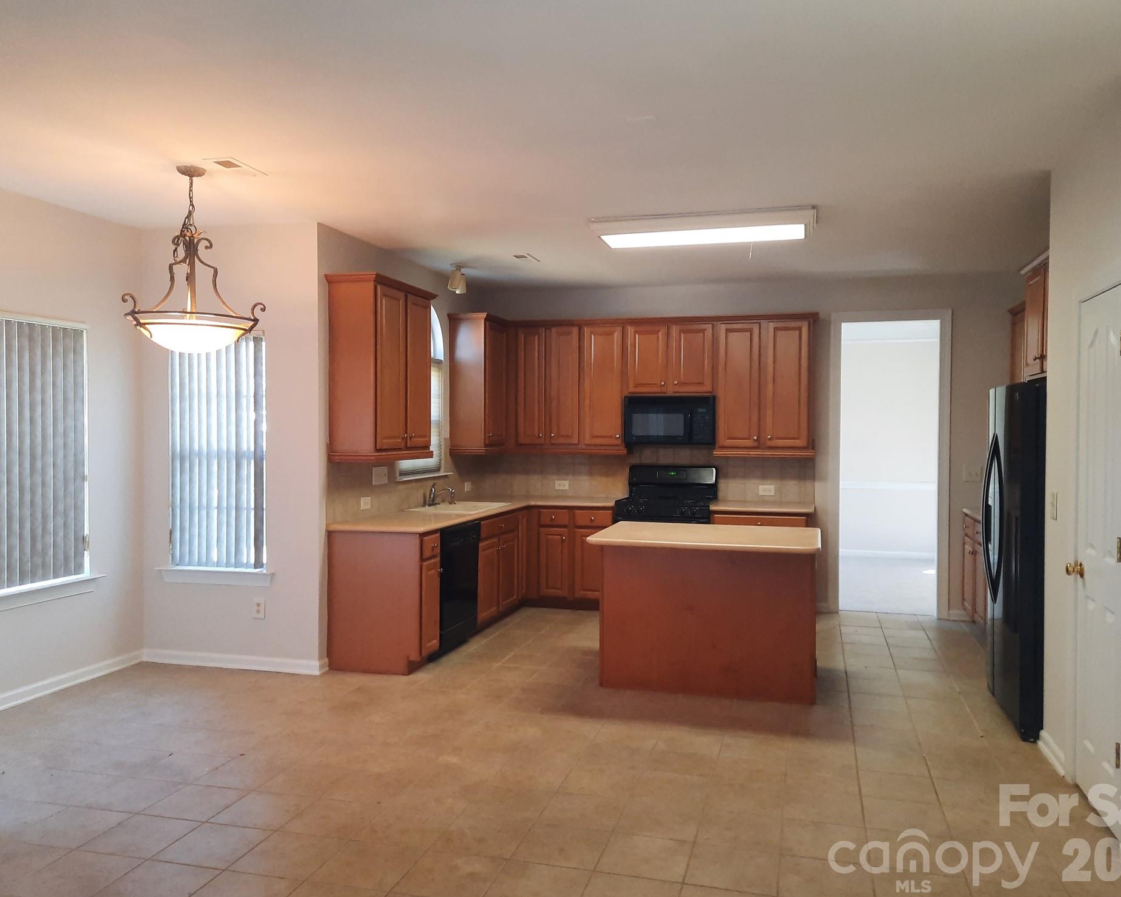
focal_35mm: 27
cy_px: 438
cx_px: 572
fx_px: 896
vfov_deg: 53.2
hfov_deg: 64.1
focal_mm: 4.6
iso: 250
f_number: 2
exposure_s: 1/60
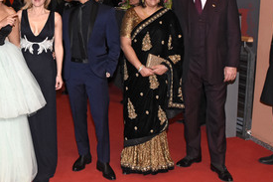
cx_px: 80
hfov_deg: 45.5
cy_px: 76
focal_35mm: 42
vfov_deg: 31.9
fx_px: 317
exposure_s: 1/250
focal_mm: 17
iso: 1600
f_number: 6.3
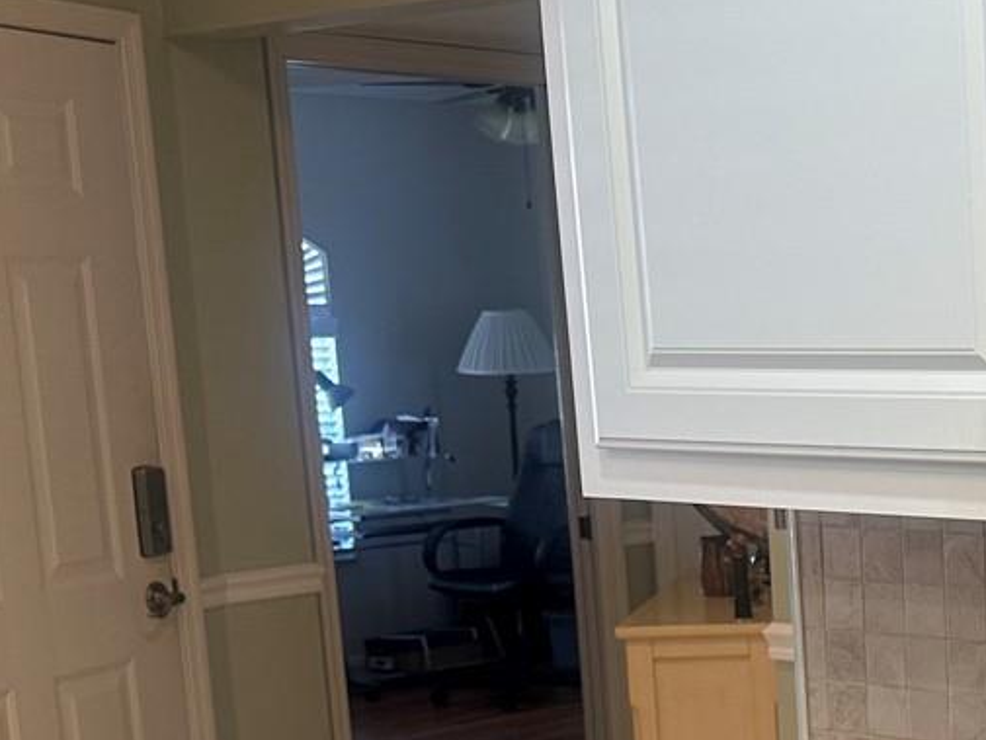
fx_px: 2165
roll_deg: +0.4
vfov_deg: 18.8
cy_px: 756
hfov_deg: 23.8
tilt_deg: -10.7
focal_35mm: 76
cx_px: 1115
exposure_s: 1/120
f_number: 1.78
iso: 125
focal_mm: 6.86
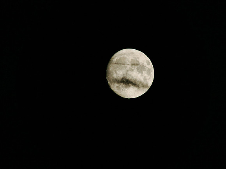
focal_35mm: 801
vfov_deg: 1.9
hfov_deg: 2.5
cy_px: 84
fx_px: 5230
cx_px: 113
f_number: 6.3
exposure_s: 1/800
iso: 400
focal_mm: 400
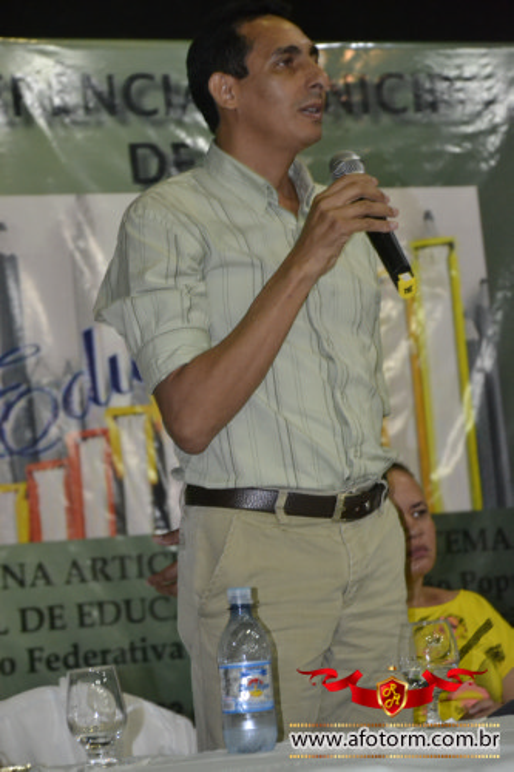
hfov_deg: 10.2
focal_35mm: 135
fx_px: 2893
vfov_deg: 15.2
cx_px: 257
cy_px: 386
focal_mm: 90
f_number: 5.6
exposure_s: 1/50
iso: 3200
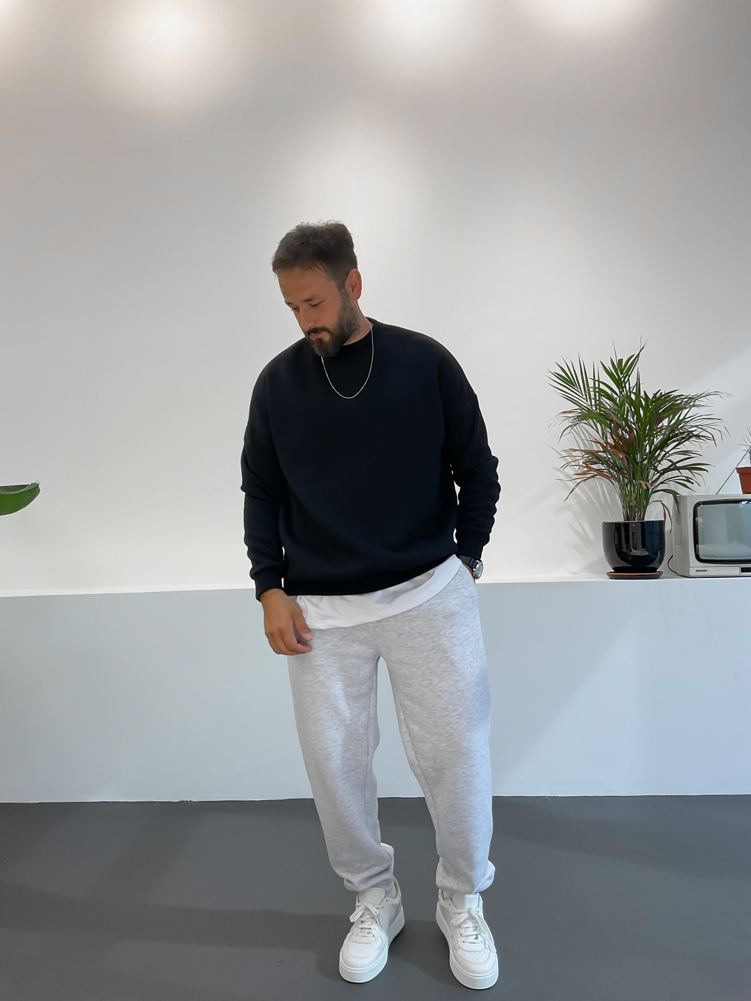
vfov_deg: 61.7
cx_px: 376
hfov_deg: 48.2
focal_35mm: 29
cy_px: 500
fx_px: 839
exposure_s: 1/100
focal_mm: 3
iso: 20
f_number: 1.8
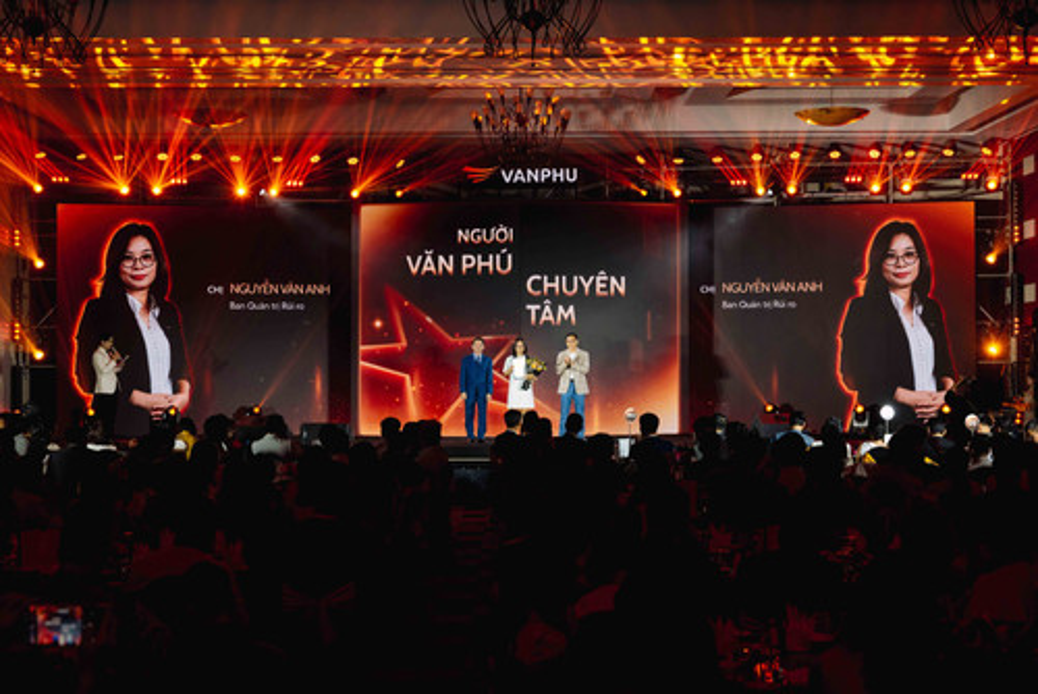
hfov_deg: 37.5
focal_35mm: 53
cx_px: 519
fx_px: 1529
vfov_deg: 25.6
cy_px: 347
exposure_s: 1/100
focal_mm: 53
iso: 1600
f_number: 5
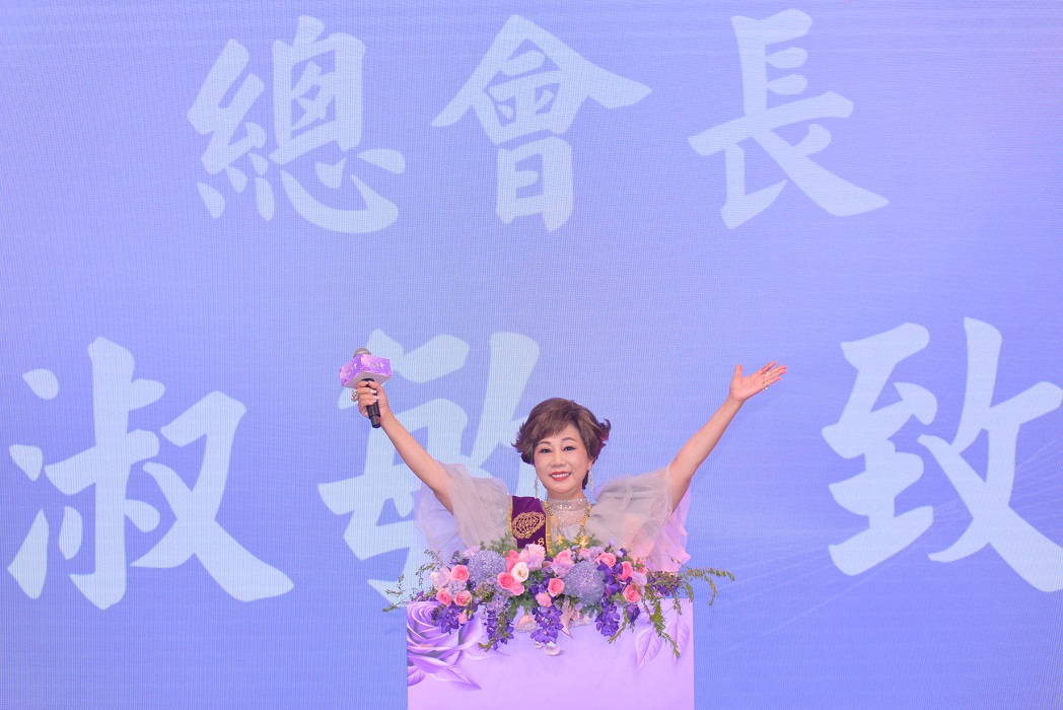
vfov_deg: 17.1
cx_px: 532
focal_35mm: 80
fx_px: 2363
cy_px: 355
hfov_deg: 25.3
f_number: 8
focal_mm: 80
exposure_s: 1/250
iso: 2500
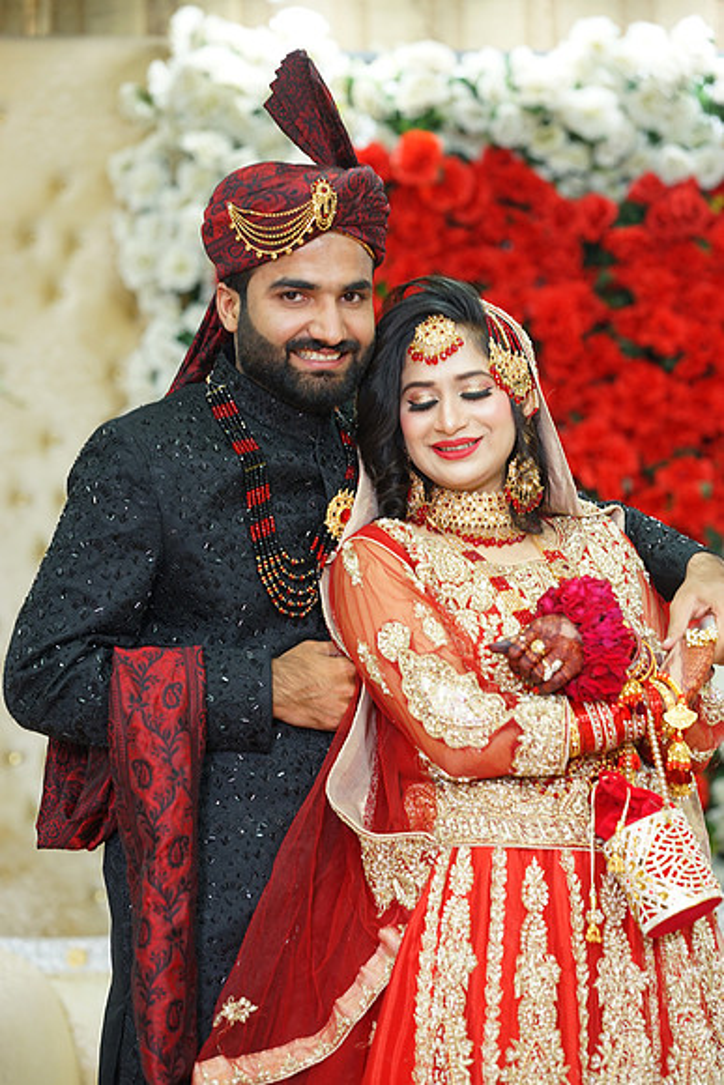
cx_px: 362
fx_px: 2562
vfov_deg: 23.9
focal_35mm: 85
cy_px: 542
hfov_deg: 16.1
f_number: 2.5
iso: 640
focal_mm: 85
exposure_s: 1/160
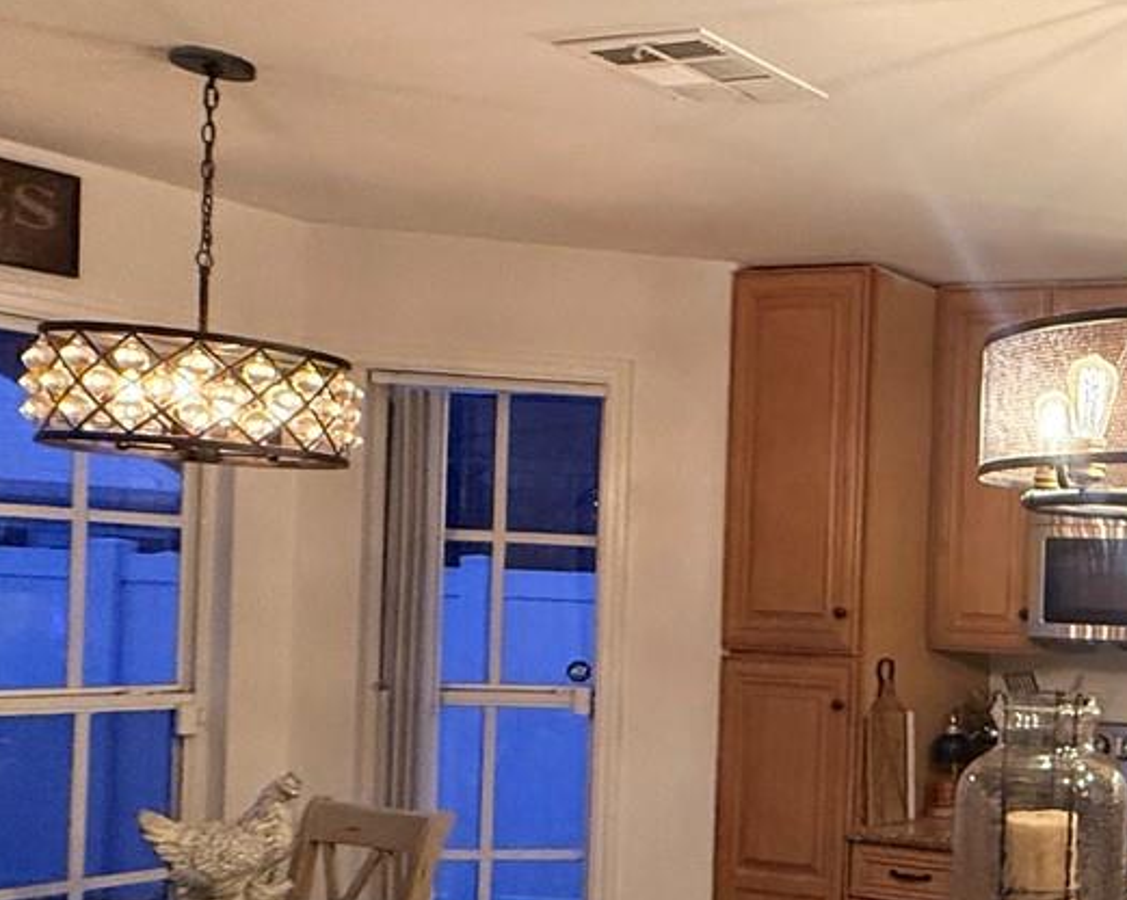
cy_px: 627
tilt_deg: +0.1
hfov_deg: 33.3
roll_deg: -2.5
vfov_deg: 35.2
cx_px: 1434
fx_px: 1400
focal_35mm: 42
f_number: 2.2
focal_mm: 2.22
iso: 400
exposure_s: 1/120
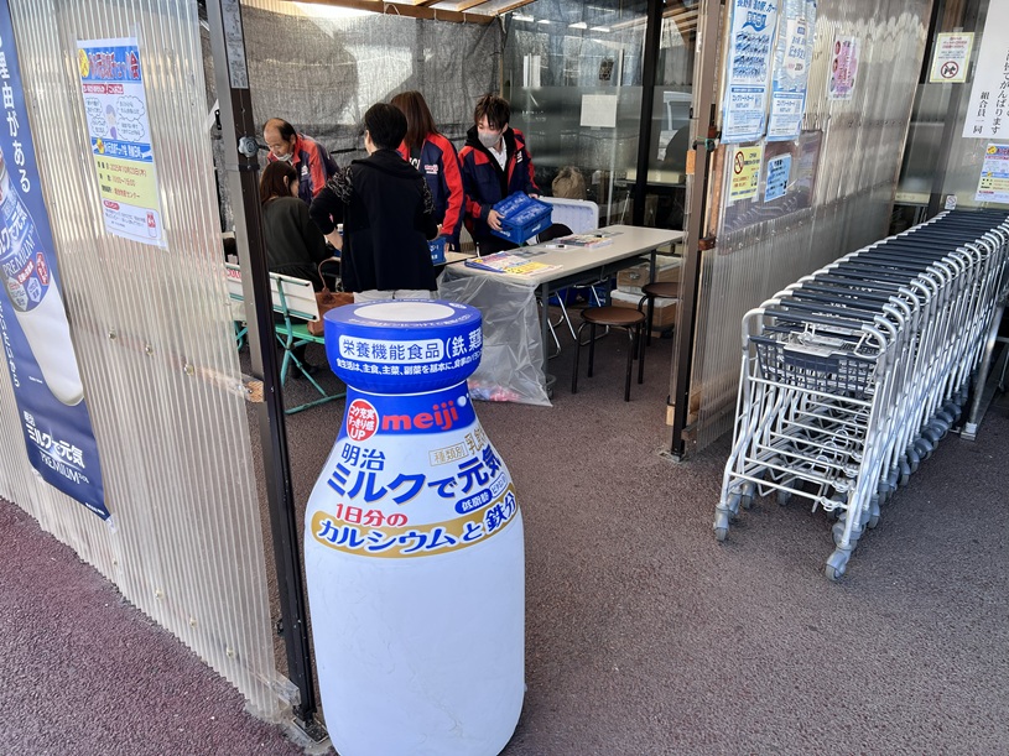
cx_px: 504
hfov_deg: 67.3
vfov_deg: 53.1
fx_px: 758
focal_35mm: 26
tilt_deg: -20.4
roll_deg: -0.5
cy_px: 378
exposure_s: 1/374
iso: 50
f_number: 1.5
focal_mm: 5.7
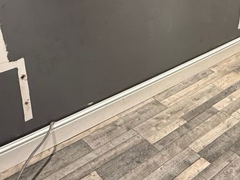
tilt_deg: -23.2
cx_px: 137
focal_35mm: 49
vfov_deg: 28.8
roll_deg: -0.5
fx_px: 340
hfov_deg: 38.8
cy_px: 28
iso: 250
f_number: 2.2
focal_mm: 2.22
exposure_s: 1/50
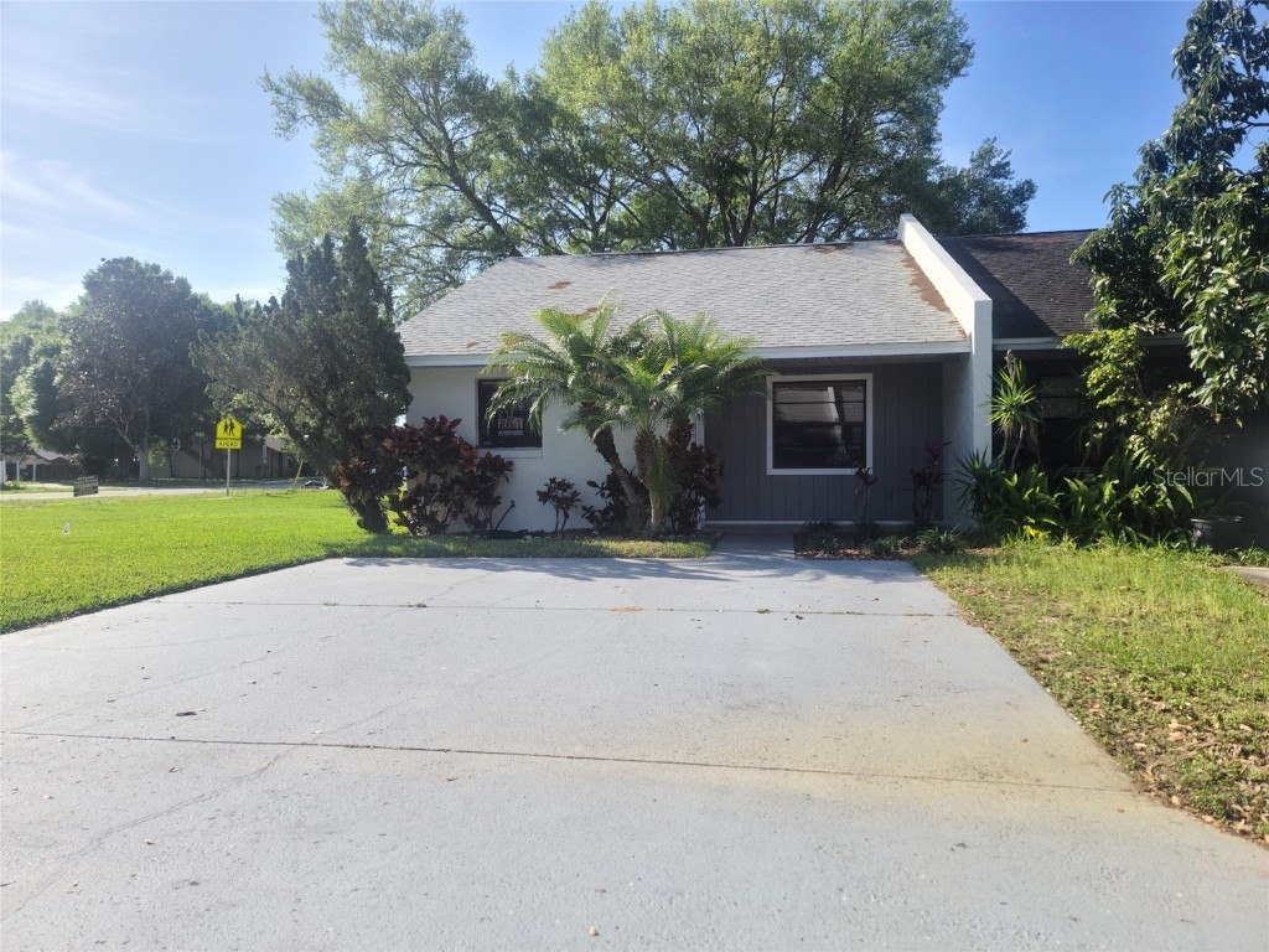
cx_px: 634
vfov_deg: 54.9
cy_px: 476
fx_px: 916
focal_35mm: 25
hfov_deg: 69.4
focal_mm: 7
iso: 16
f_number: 1.8
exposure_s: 1/668
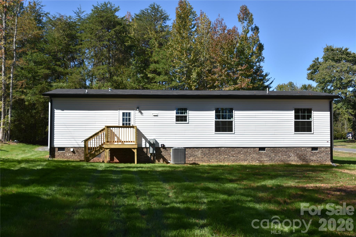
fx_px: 445
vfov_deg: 29.9
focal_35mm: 45
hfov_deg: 43.6
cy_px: 118
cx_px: 178
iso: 200
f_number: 8
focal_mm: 30
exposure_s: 1/500
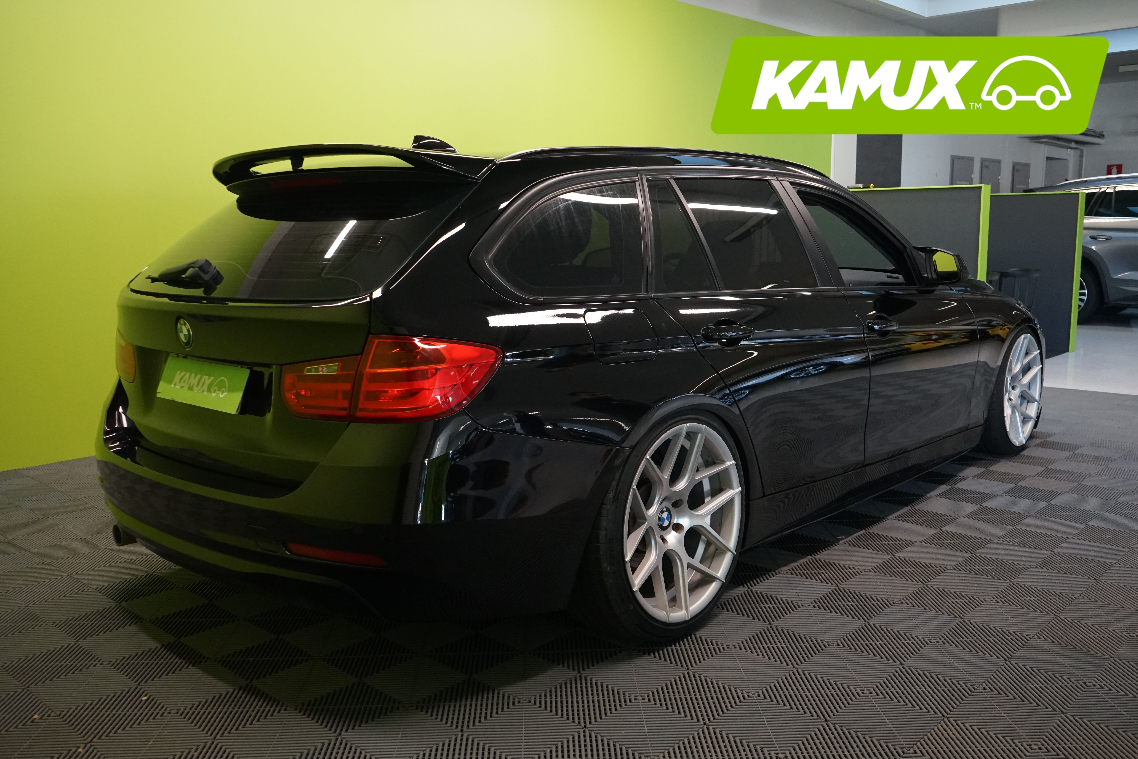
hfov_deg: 60.3
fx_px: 980
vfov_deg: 42.3
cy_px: 380
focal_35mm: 31
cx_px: 569
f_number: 7.1
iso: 2500
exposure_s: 1/30
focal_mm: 31
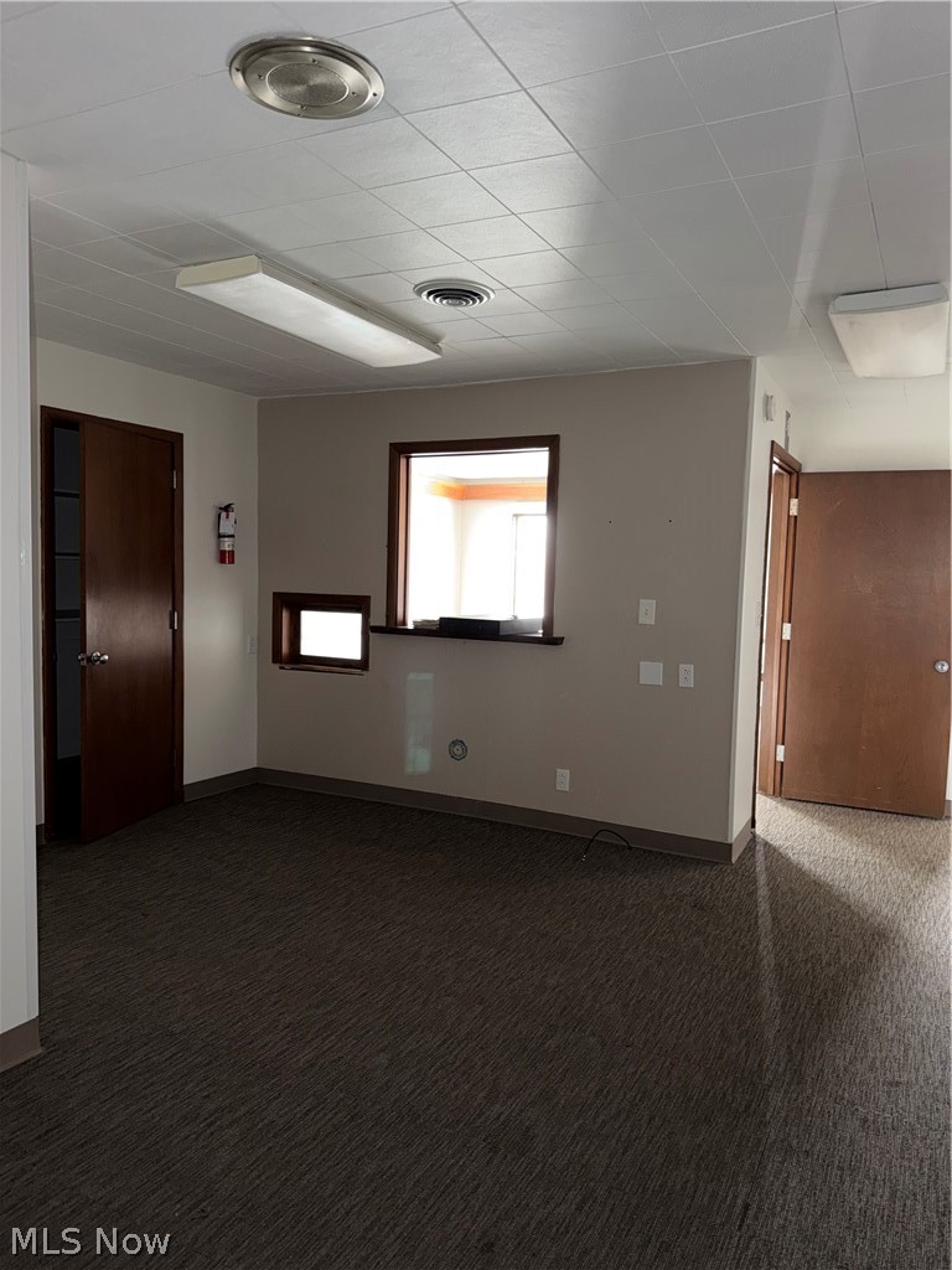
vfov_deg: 71.6
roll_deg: -1.5
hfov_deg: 56.8
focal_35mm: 24
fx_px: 880
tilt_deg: -4.5
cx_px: 476
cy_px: 635
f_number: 1.78
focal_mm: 6.76
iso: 160
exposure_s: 1/6
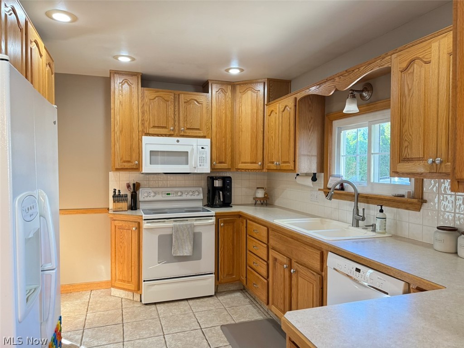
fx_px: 322
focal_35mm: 24
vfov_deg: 56.8
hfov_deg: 71.6
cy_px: 174
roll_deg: -0.1
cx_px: 232
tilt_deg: -0.8
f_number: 1.78
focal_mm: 6.76
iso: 400
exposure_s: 1/120
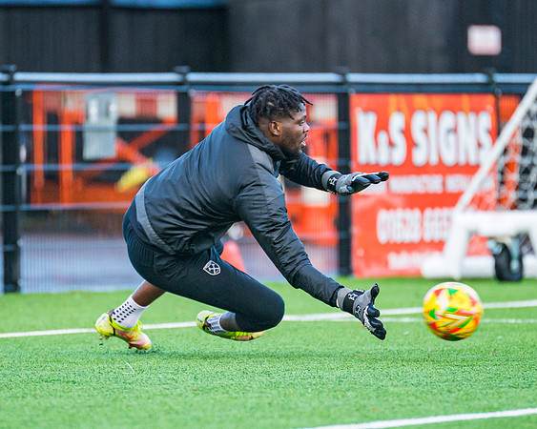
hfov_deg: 2.9
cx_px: 231
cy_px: 228
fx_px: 10630
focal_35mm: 669
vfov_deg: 2.3
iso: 1000
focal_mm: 300
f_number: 2.8
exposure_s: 1/1250
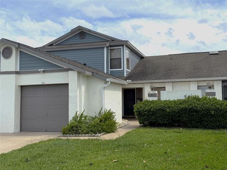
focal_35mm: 33
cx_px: 114
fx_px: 216
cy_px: 85
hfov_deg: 55.4
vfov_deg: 42.9
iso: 80
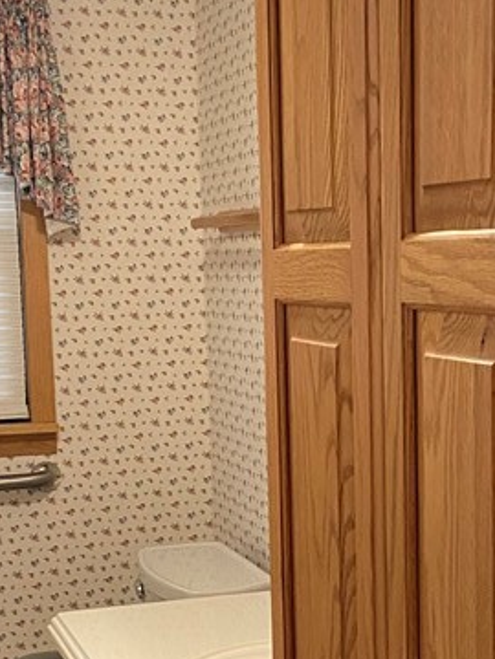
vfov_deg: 26.1
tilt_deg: -8.1
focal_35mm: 74
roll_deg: +2.2
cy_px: 465
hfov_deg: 19.9
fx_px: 1411
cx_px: 275
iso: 320
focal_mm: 4.25
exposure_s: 1/60
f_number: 1.8
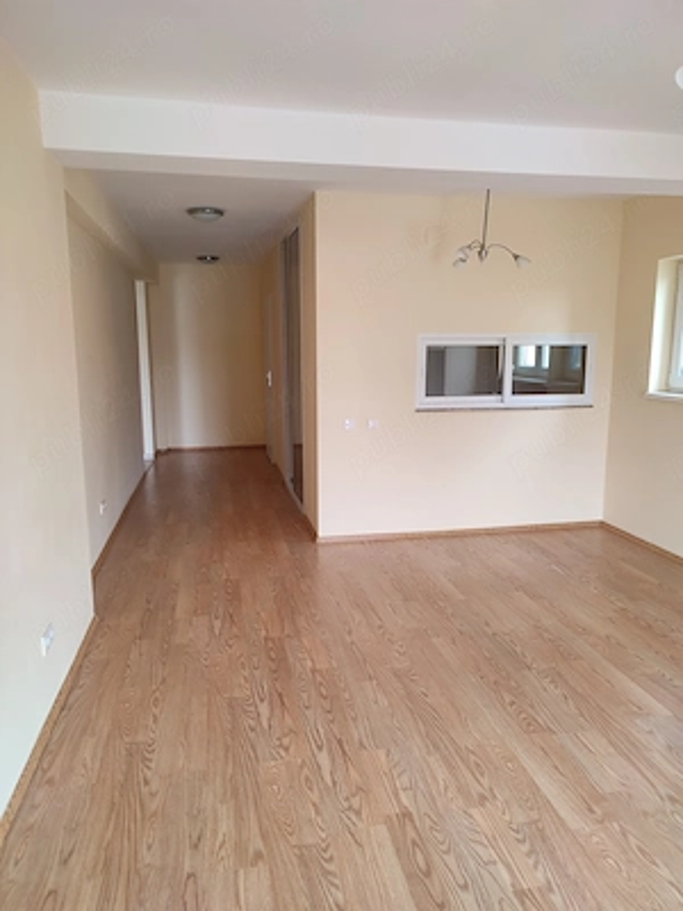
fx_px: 658
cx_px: 342
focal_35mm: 25
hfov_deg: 54.9
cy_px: 456
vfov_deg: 69.4
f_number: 1.9
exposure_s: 1/33
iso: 312
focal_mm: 6.04
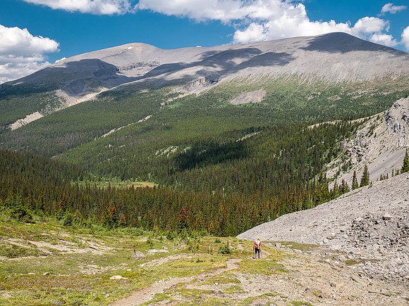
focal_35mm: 36
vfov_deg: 39.7
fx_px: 425
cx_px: 204
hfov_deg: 51.4
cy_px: 153
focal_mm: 18
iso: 200
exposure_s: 1/160
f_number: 8
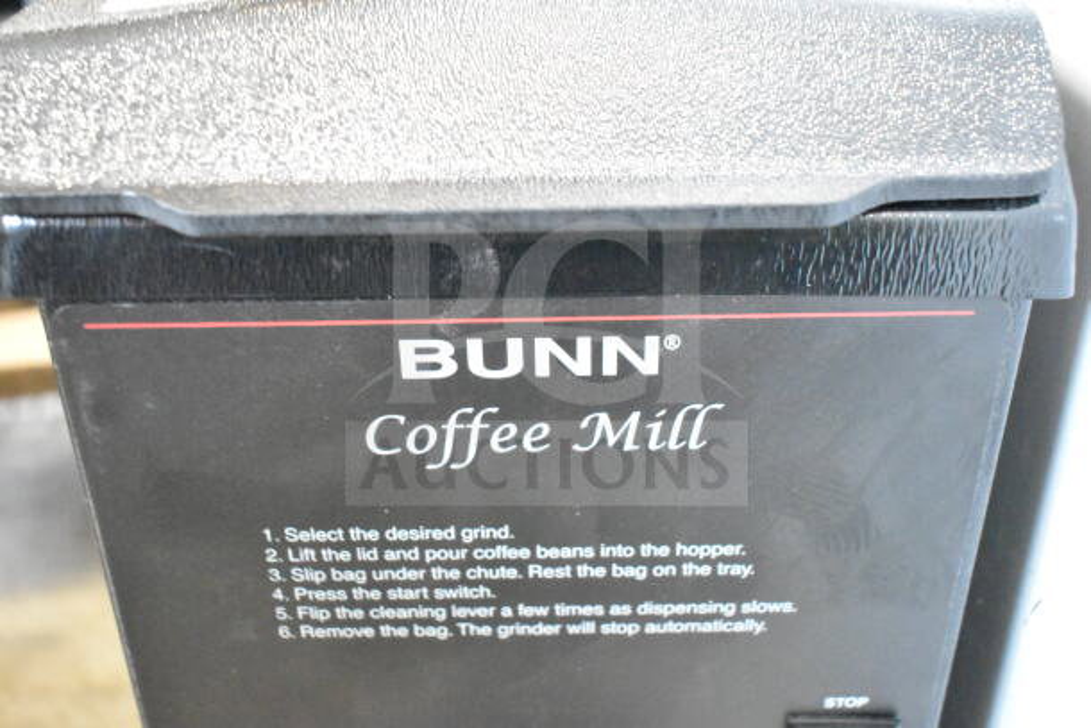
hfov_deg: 49.5
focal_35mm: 39
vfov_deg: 34.2
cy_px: 364
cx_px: 546
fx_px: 1182
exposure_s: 1/40
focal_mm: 26
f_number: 4
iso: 18000
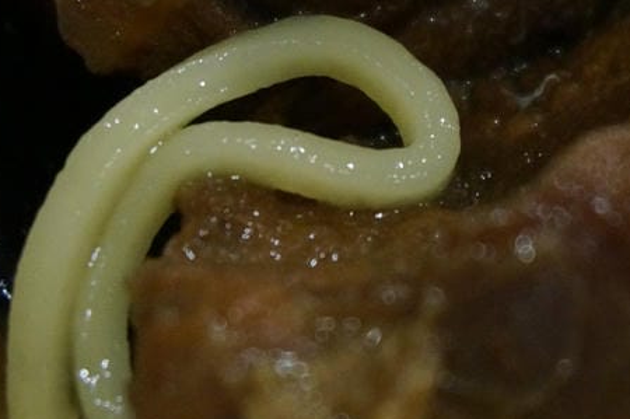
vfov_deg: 8.1
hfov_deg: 12.1
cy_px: 10
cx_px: 595
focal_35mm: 168
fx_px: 2937
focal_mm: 42
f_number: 5.6
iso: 3200
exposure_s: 1/25
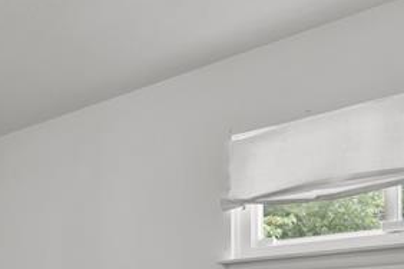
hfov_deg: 29.1
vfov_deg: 21.3
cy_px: 346
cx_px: -99
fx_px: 651
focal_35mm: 58
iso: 400
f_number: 8
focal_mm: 16
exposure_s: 1/1.25
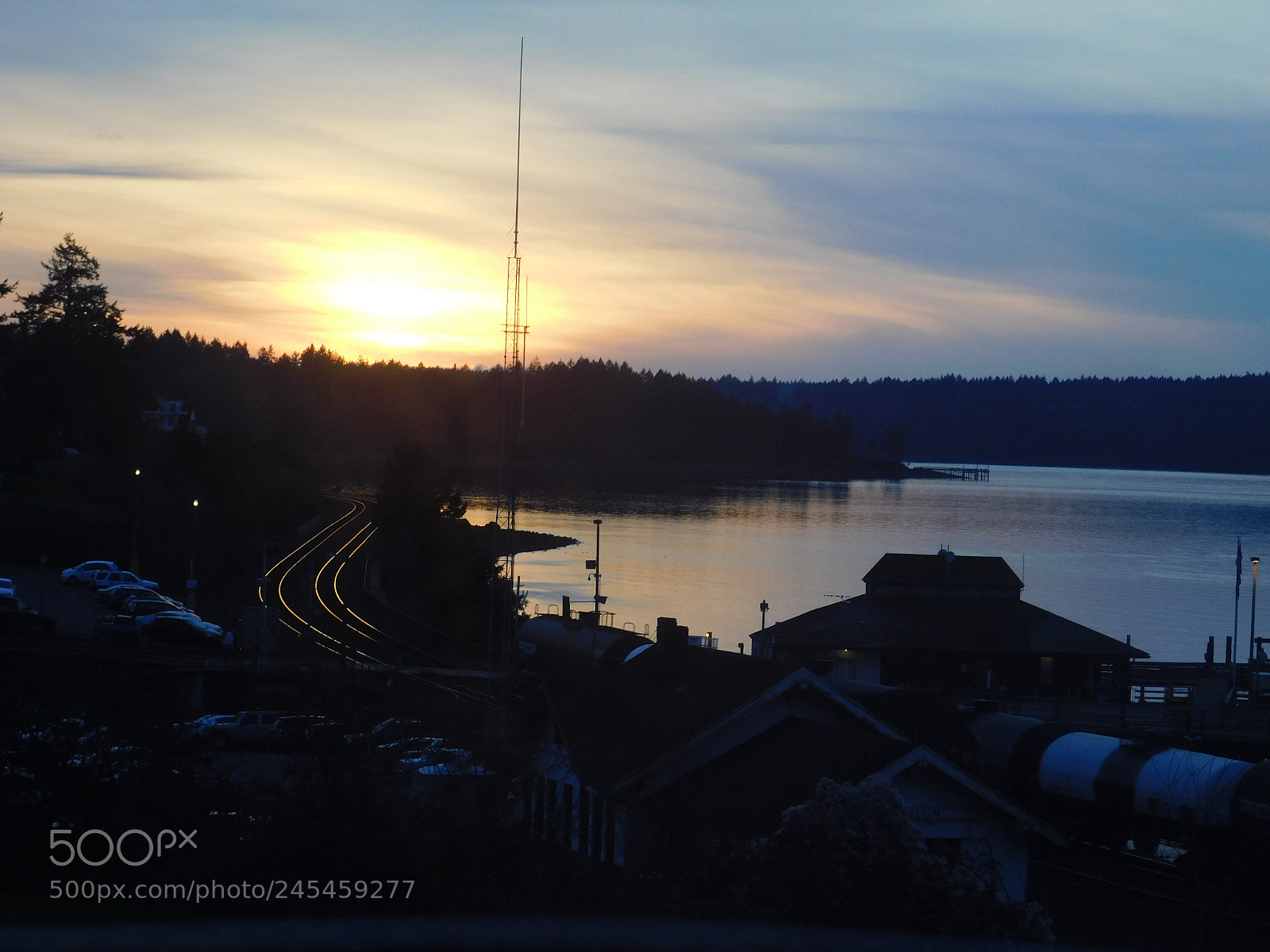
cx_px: 635
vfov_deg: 12.9
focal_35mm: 115
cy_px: 476
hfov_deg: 17.1
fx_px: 4219
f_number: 4.8
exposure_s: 1/60
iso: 160
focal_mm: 20.3
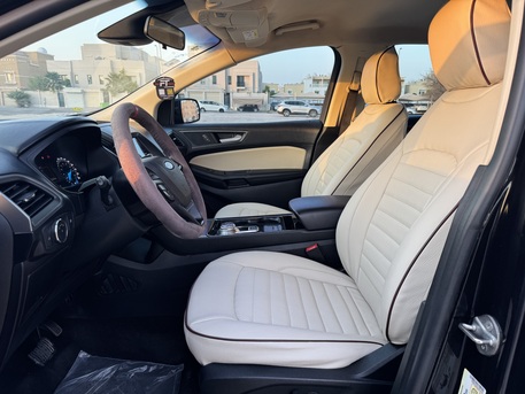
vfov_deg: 56.8
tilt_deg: -14.3
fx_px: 364
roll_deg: -0.8
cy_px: 197
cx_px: 262
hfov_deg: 71.6
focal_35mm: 24
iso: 80
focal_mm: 6.76
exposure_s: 1/121
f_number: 1.78
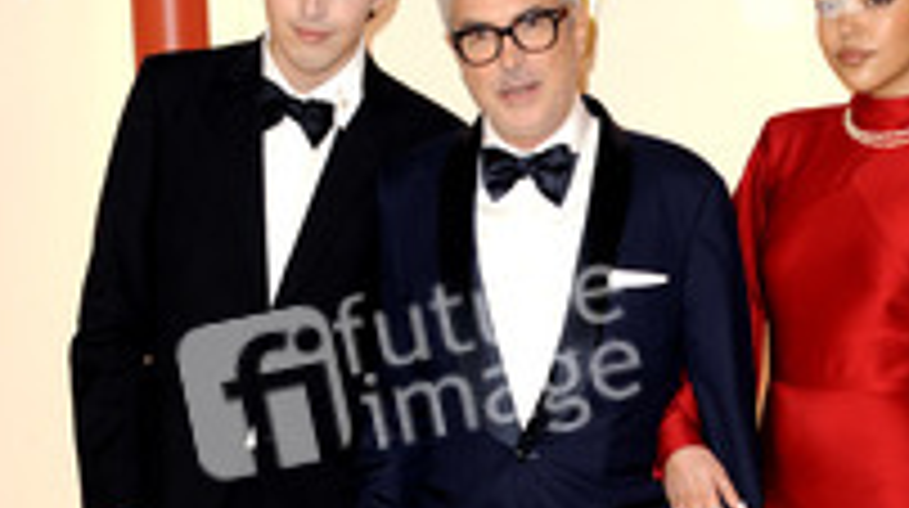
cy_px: 598
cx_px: 542
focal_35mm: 104
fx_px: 2503
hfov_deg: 20.6
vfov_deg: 11.4
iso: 1600
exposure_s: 1/200
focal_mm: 50
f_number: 6.3
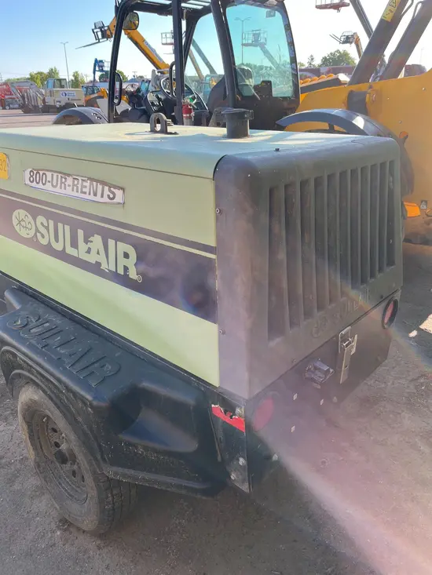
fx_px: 433
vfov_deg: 67.3
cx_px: 216
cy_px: 288
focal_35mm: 26
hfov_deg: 53.1
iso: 50
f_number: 1.6
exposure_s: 1/563
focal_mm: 5.1
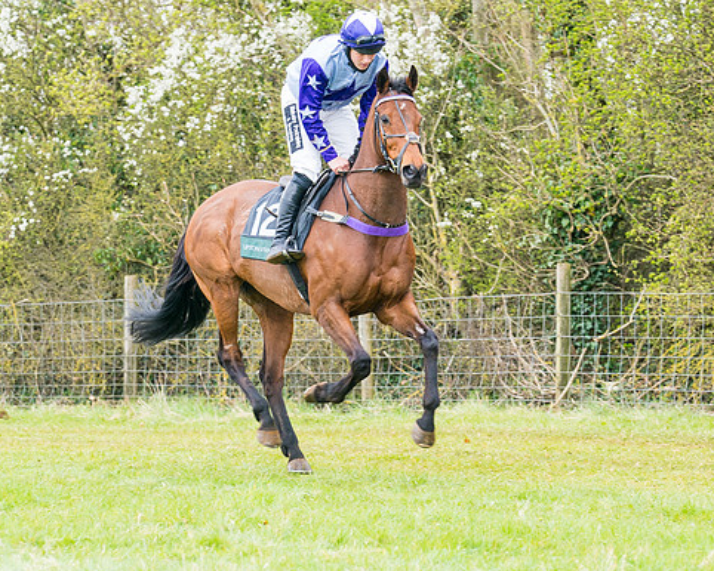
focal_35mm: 280
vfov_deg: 5.5
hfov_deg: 6.9
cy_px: 284
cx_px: 408
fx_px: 5919
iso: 400
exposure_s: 1/320
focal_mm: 142
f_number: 4
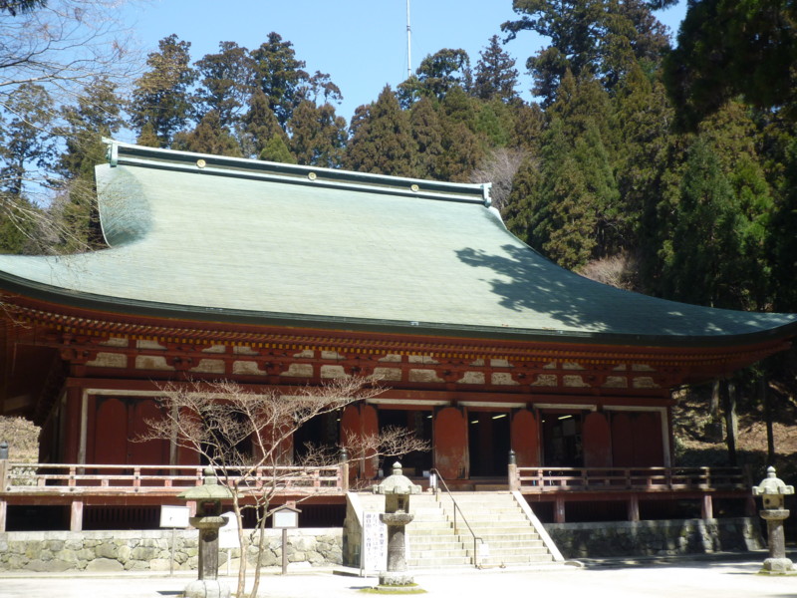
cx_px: 398
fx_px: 1013
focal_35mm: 44
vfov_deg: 32.9
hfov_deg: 42.9
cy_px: 299
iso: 80
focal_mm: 7.8
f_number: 4.3
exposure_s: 1/200
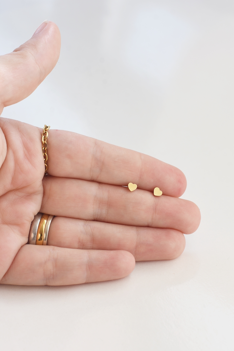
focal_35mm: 75
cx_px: 117
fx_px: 731
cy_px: 176
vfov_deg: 27.0
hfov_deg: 18.2
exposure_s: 1/160
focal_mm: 50
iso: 100
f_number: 6.3
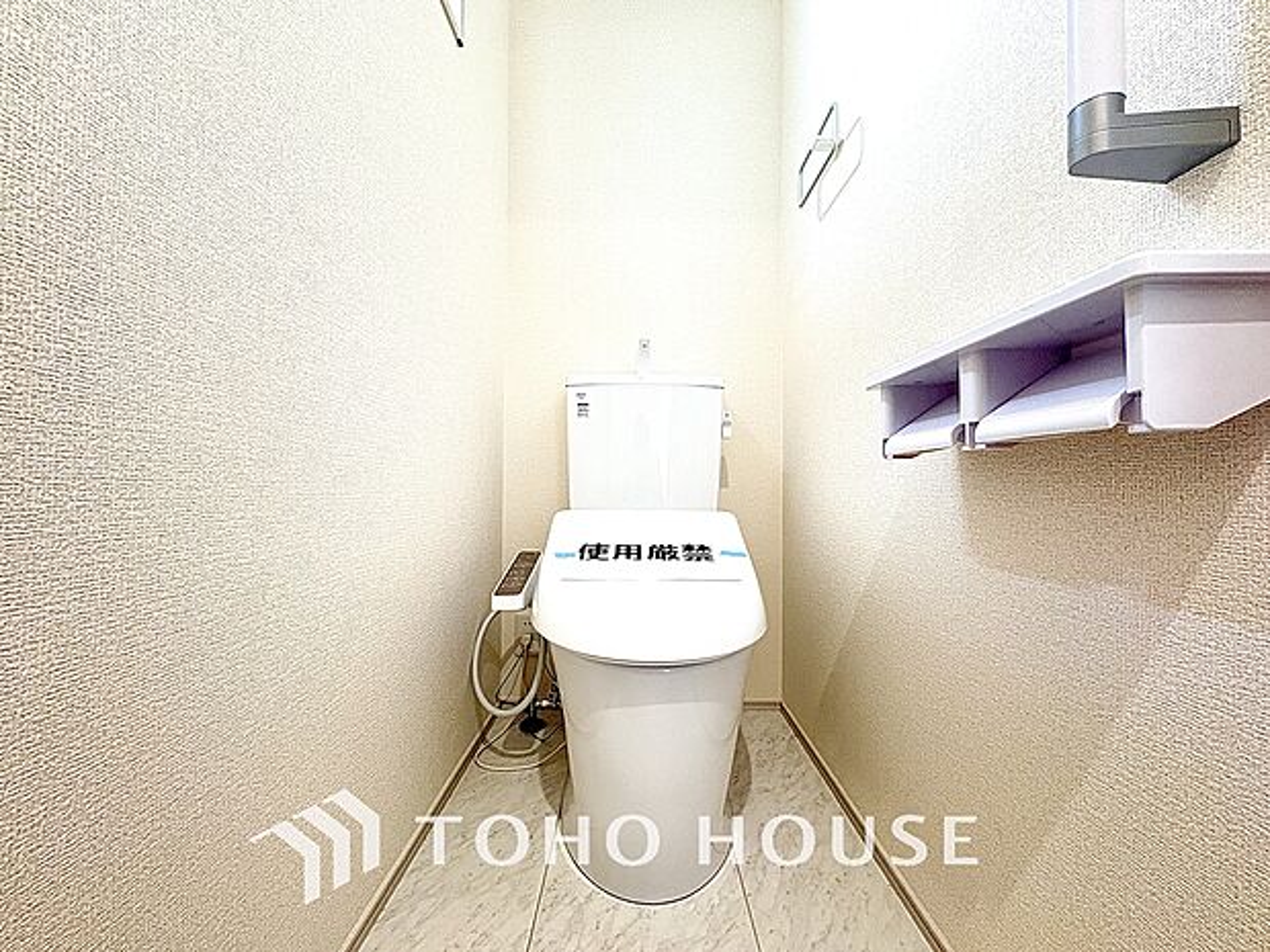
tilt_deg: +0.2
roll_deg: -0.2
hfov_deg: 102.1
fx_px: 514
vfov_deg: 85.7
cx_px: 635
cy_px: 476
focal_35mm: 14
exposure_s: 1/50
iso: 320
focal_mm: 2.22
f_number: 2.2
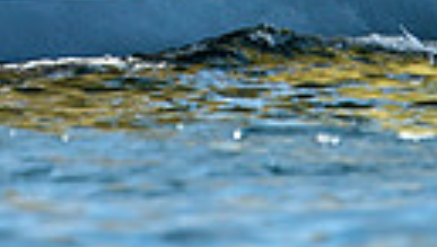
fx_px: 36124
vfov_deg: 0.4
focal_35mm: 3113
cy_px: -253
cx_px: 8
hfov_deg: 0.7
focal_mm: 600
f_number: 5
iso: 400
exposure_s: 1/3200
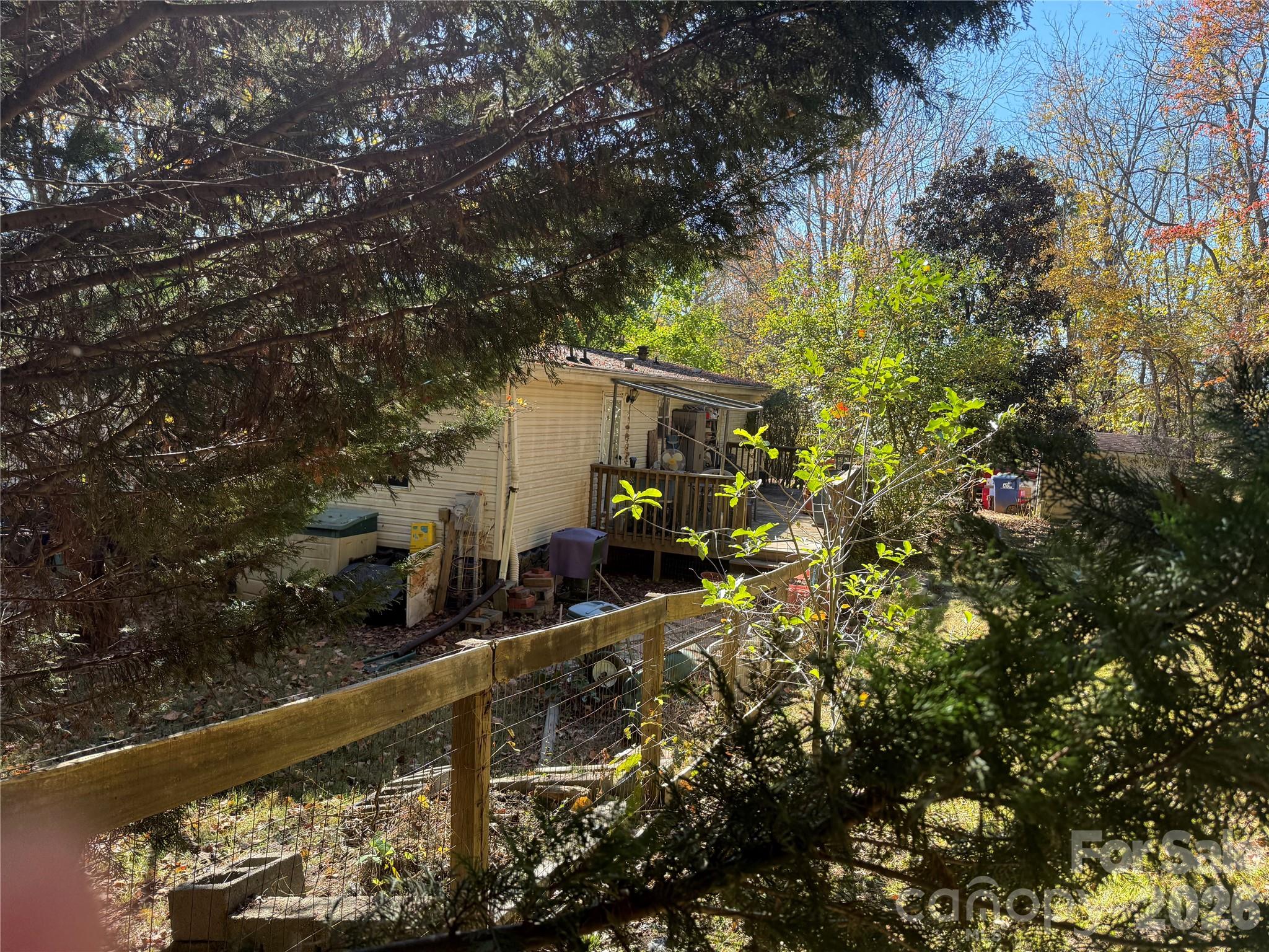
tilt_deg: -5.0
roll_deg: -3.8
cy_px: 476
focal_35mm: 24
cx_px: 634
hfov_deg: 71.6
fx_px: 880
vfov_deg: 56.8
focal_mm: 6.76
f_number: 1.78
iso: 100
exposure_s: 1/772
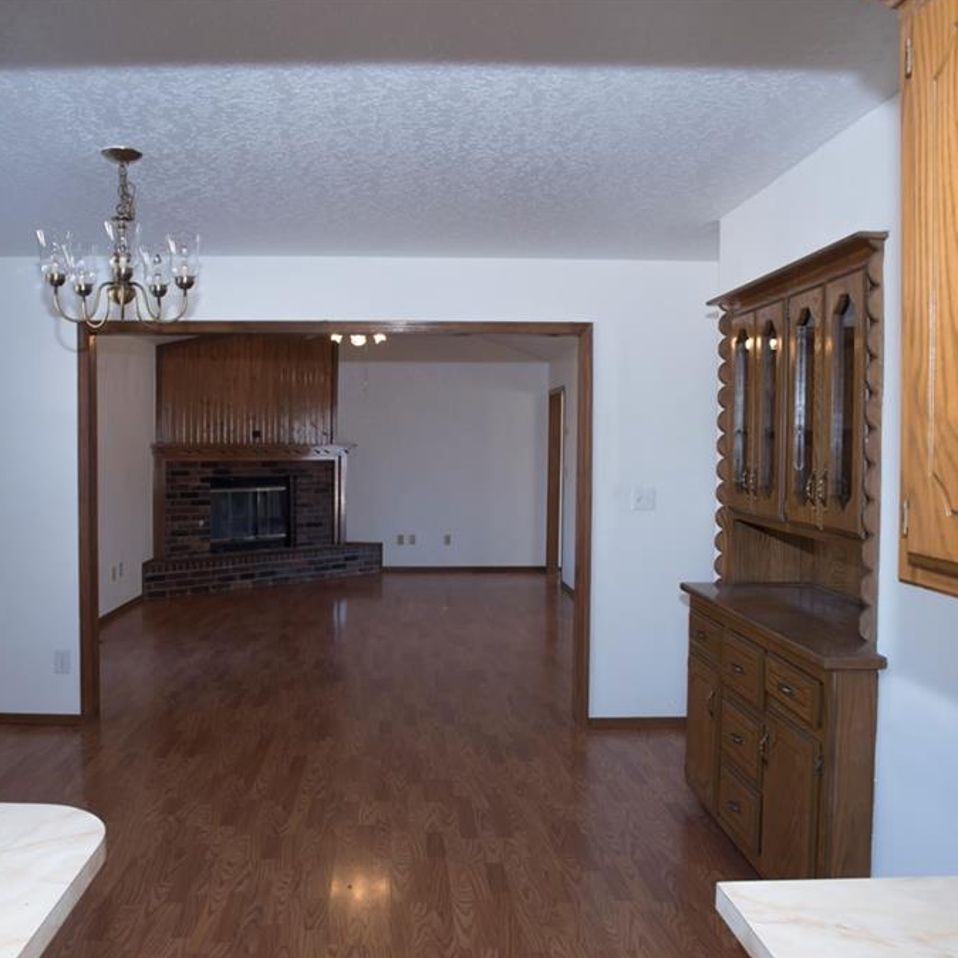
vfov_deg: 52.5
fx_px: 971
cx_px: 415
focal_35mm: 31
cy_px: 478
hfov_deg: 52.4
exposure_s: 1/20
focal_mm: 24
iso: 200
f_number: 9
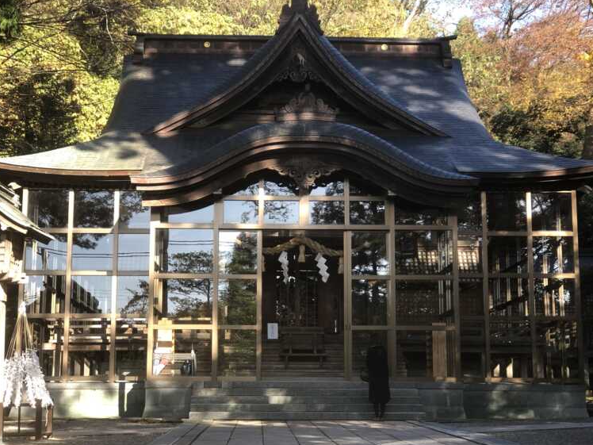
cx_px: 280
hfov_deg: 31.7
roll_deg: -0.4
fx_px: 1045
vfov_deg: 24.0
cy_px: 235
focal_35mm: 61
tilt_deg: +7.4
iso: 32
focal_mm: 6.6
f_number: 2.8
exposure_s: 1/120
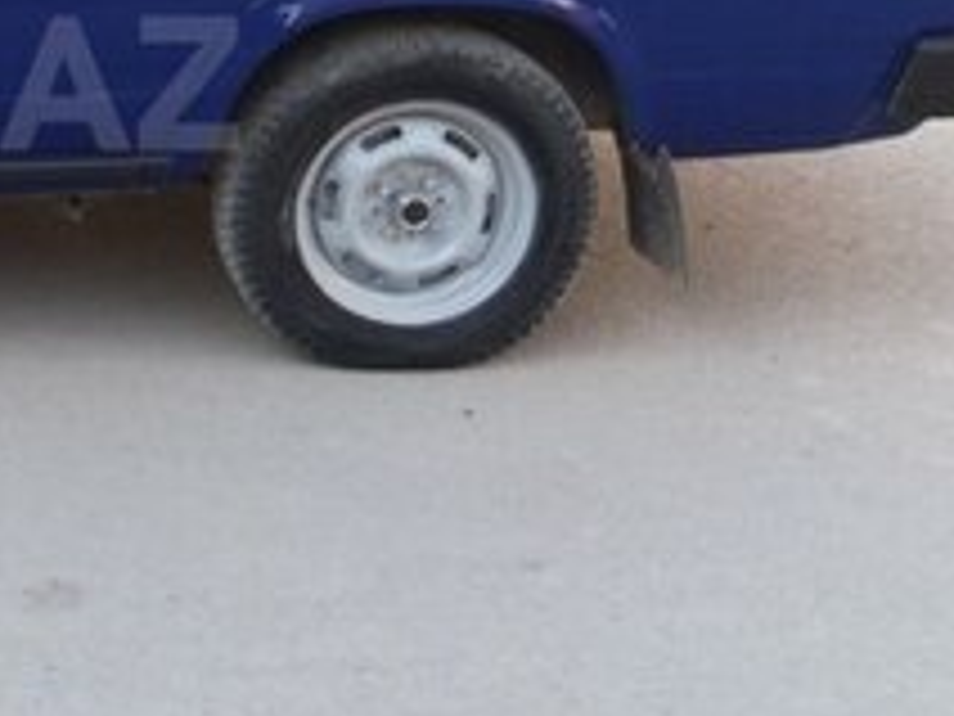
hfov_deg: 20.8
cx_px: -220
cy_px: 83
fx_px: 2398
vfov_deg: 16.8
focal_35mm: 87
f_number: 1.9
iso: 64
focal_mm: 3.7
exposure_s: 1/219
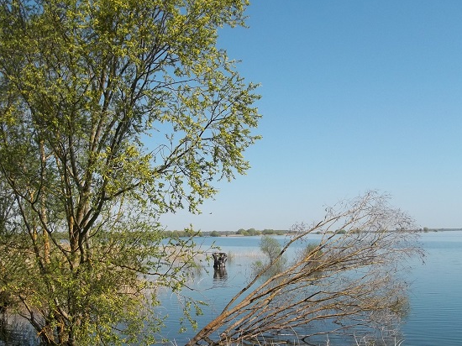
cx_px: 202
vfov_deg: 35.8
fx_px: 534
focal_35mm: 40
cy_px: 204
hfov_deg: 46.7
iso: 80
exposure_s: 1/200
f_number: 8.8
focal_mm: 5.7
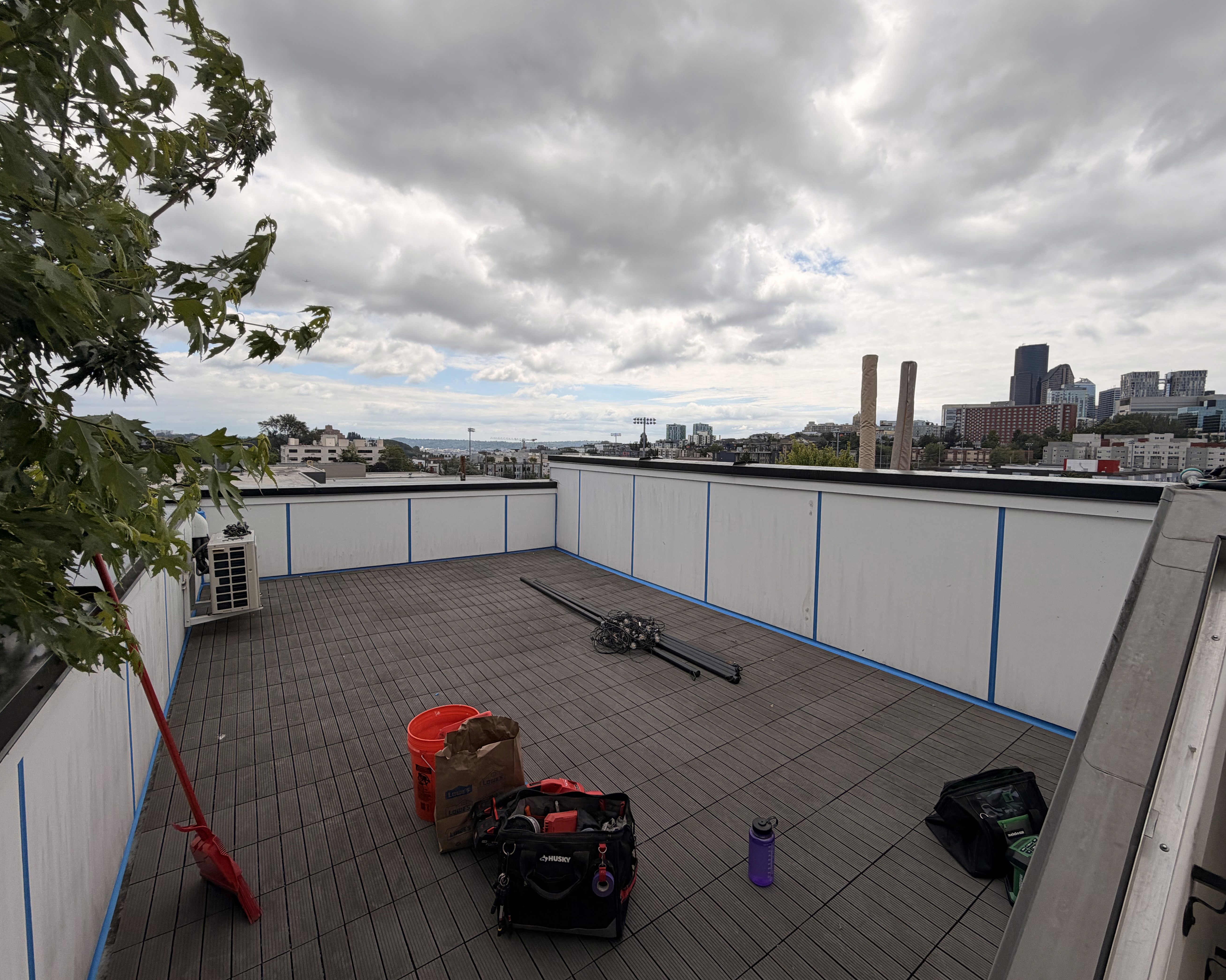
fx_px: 544
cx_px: 641
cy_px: 479
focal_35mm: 15
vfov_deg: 84.0
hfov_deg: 96.7
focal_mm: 2.22
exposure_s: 1/1572
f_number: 2.2
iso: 20
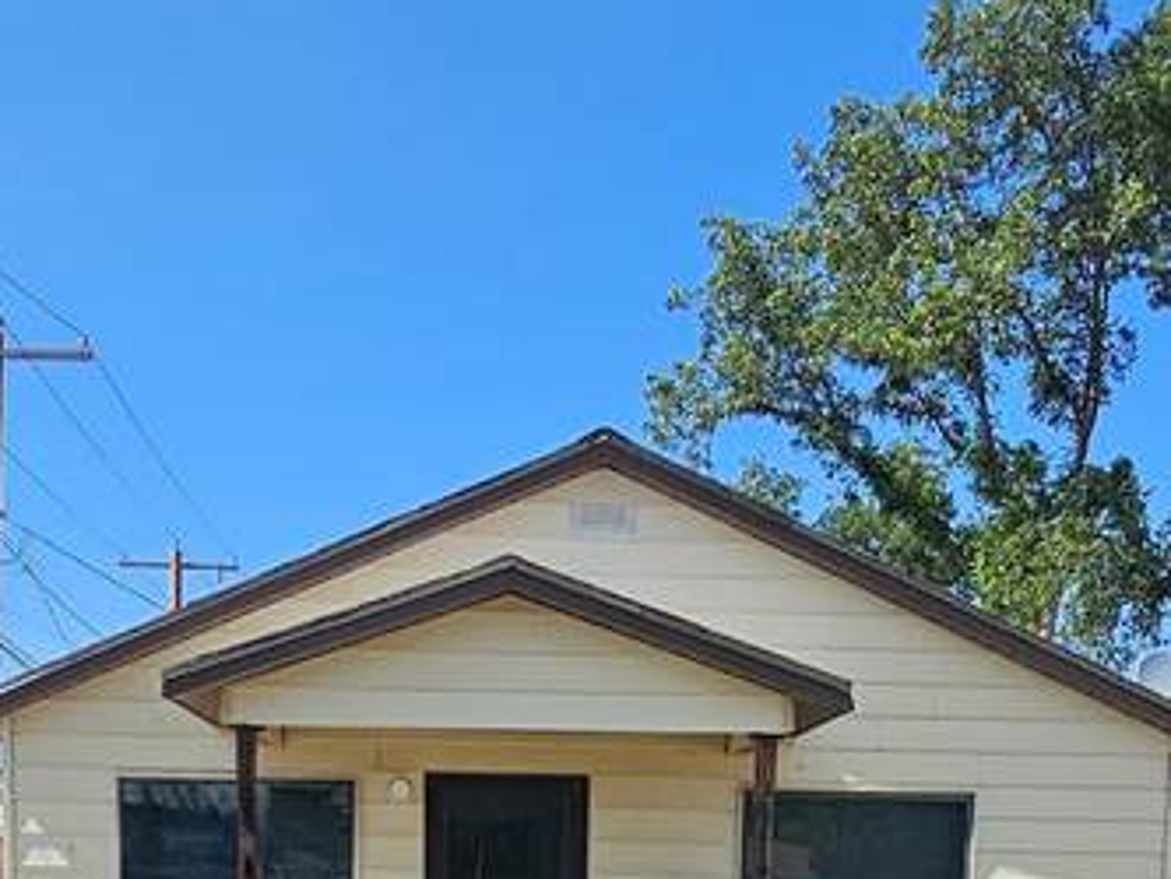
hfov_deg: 38.2
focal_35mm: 50
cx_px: 556
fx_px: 1692
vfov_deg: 24.9
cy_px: 1174
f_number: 2.2
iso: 50
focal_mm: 2.2
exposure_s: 1/2969
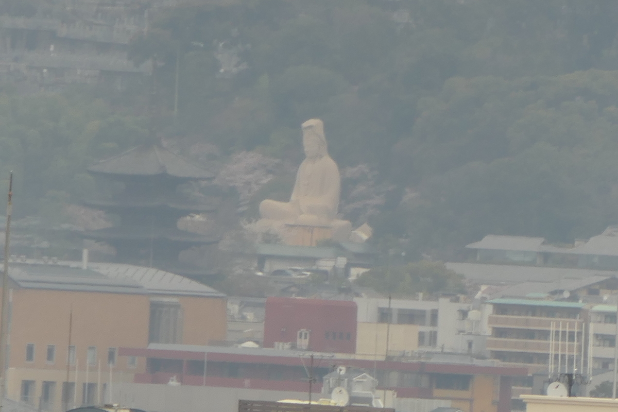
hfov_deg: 1.9
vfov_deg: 1.3
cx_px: 309
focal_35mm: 1080
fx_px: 18539
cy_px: 206
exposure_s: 1/160
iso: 200
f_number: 6.4
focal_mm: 132
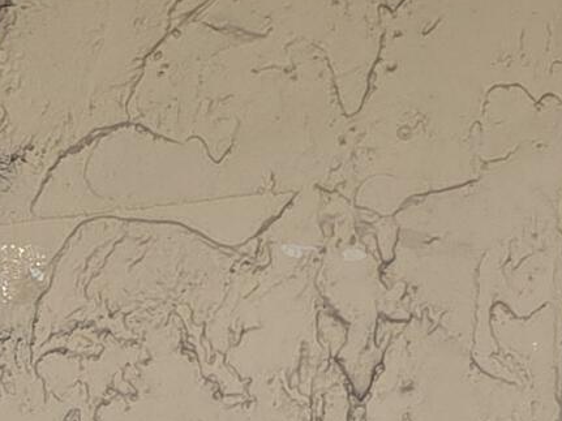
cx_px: 1153
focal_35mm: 160
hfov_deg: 11.1
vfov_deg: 9.2
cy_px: 14
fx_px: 2597
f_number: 1.8
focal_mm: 5.4
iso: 80
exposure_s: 1/2410
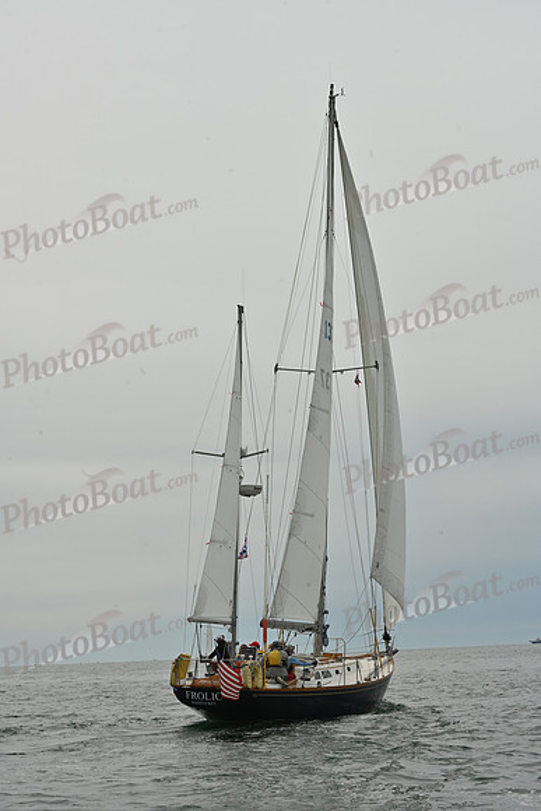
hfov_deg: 19.5
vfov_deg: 28.8
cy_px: 406
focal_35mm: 70
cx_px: 270
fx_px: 1577
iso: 320
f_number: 16
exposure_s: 1/800
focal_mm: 70
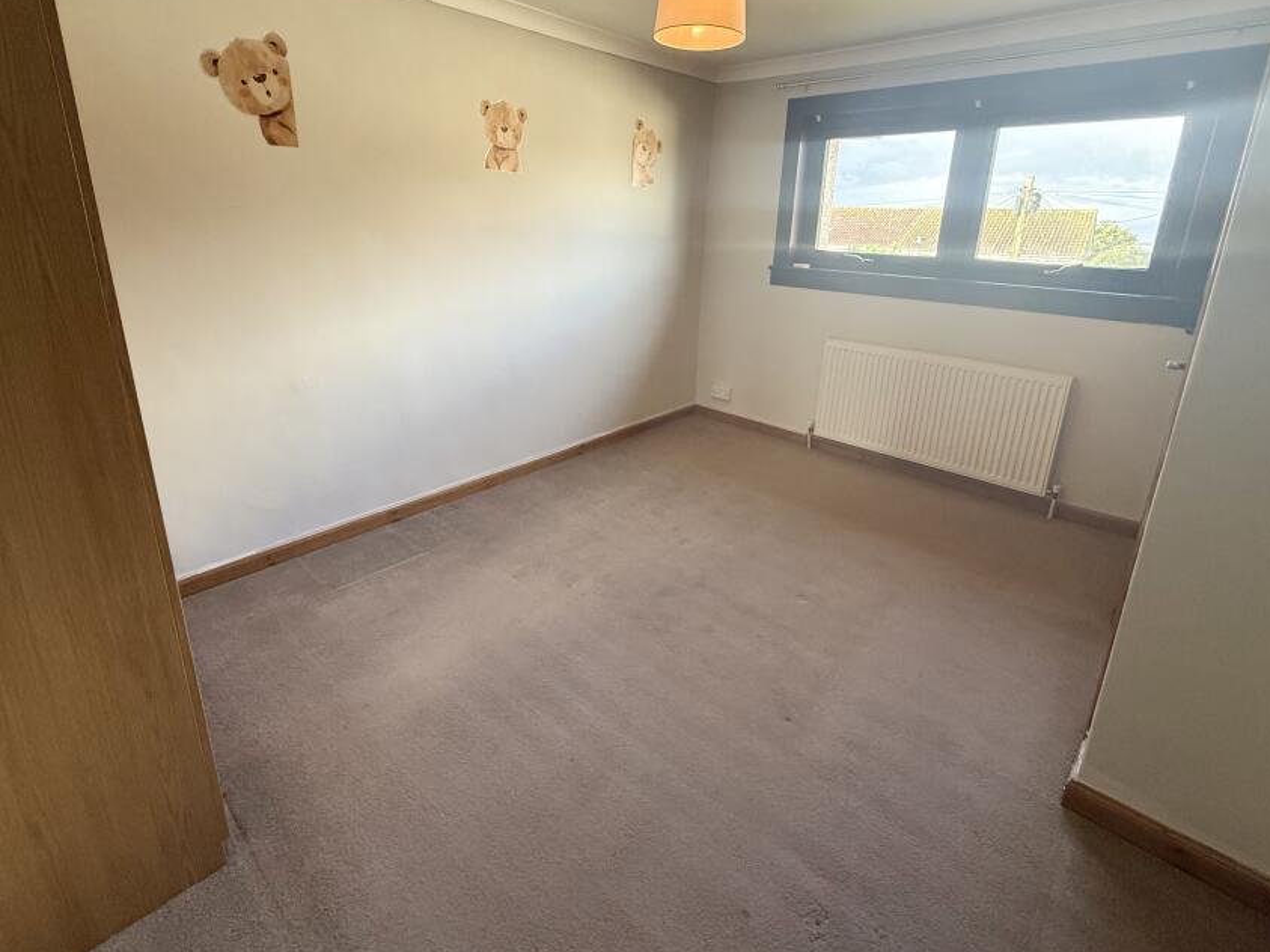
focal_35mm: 17
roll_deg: -1.9
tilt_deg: -16.1
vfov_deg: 74.0
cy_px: 389
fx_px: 624
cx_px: 627
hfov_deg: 91.0
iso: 320
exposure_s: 1/100
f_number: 2.2
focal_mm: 2.22
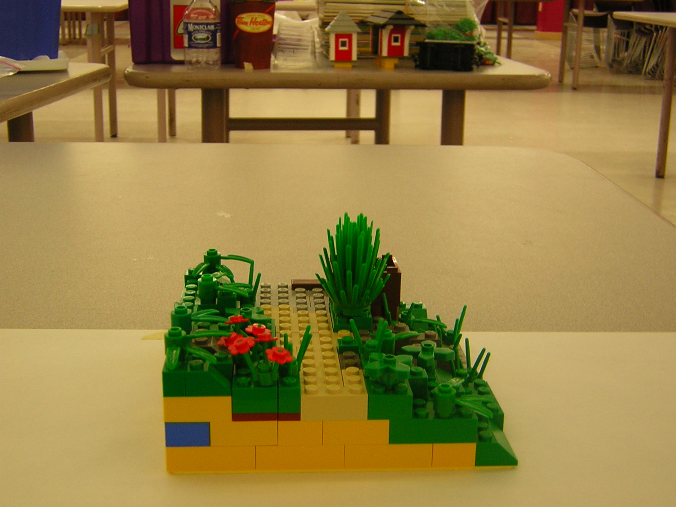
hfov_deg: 37.5
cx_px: 338
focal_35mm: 51
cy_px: 254
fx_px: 996
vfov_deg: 28.6
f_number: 3.1
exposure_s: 1/6.4
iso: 50
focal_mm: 6.6
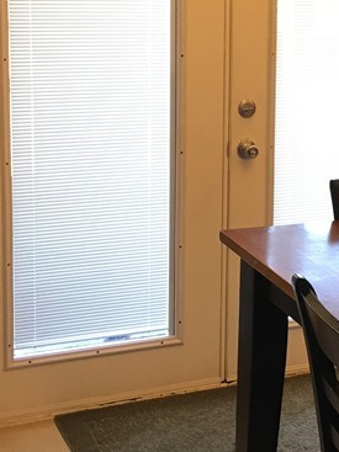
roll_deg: -1.2
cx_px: 295
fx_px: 1058
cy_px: 137
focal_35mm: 81
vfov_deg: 24.0
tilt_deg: -10.1
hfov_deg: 18.0
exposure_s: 1/15
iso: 32
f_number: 2.2
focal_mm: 4.15
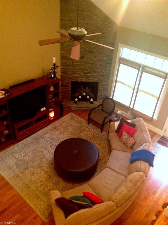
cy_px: 112
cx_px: 84
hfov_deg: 42.9
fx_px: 214
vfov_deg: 55.4
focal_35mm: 33
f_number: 2.4
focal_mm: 4.12
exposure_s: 1/17
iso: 320
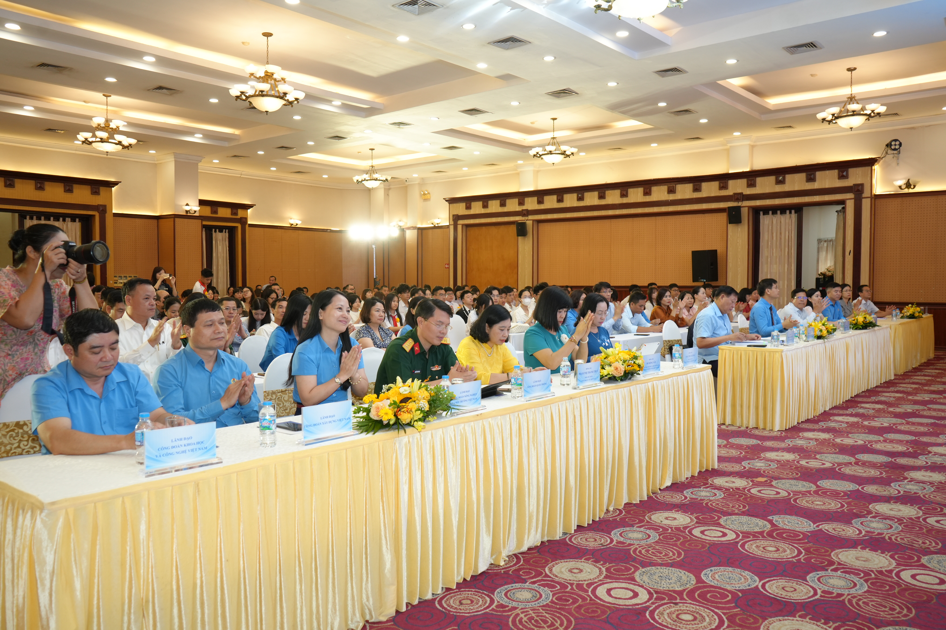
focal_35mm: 29
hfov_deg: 63.7
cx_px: 473
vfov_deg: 45.0
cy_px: 315
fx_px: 762
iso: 1000
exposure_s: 1/80
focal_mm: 29
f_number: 5.6
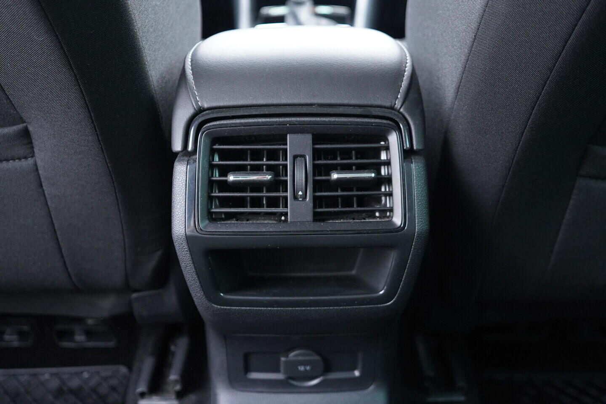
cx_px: 303
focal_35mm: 36
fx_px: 606
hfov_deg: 53.1
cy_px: 202
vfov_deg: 36.9
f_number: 2.8
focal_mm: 24
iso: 1600
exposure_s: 1/40
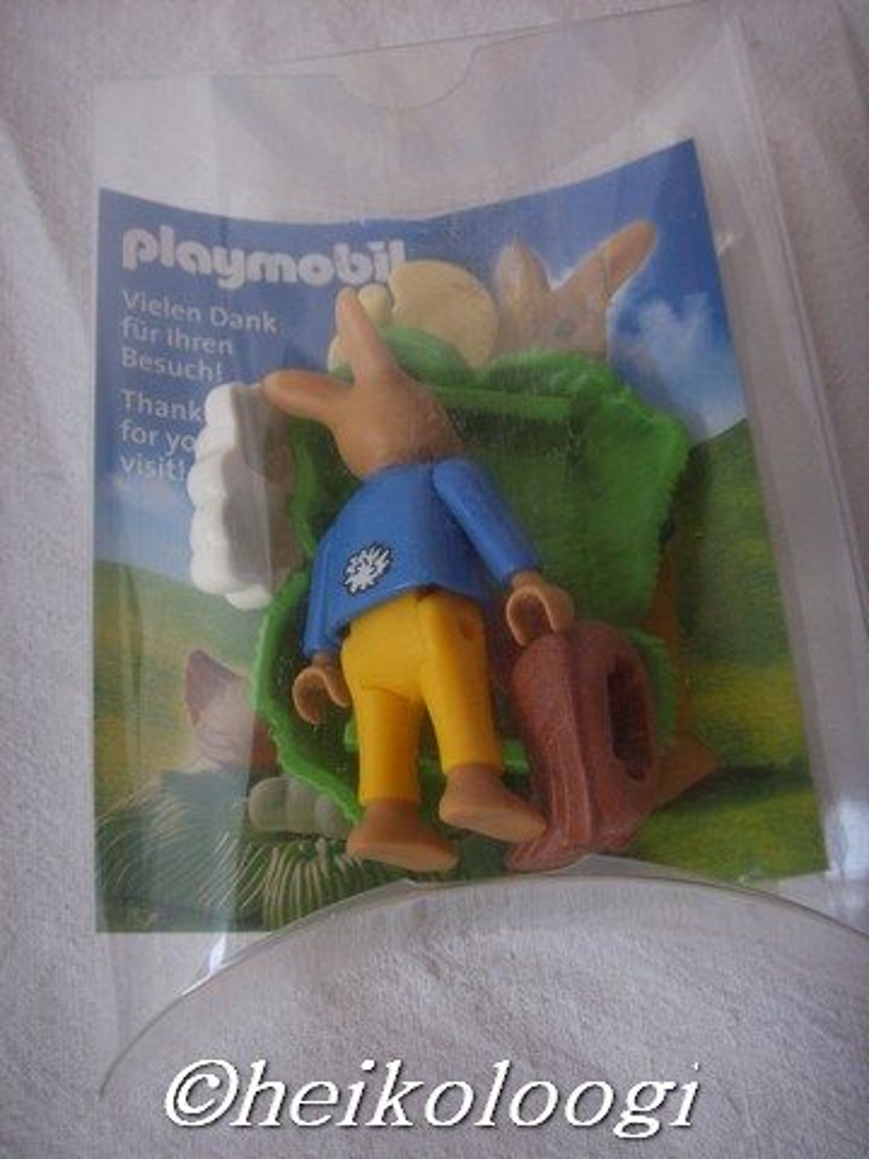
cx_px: 434
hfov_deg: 36.8
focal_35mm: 39
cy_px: 580
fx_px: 1305
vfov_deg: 47.9
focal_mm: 6.6
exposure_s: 1/60
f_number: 3.5
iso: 100
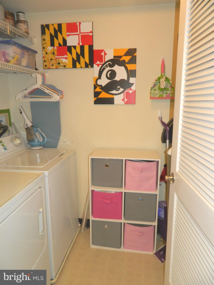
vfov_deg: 69.4
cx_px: 107
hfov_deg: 54.9
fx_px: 206
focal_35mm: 25
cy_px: 142
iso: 200
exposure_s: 1/30
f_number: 3.1
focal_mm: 4.5
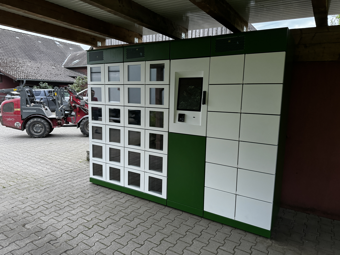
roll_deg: +0.4
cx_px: 170
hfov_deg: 71.6
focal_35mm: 24
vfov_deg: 56.8
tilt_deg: -7.0
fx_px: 236
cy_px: 128
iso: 500
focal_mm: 6.76
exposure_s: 1/60
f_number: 1.78
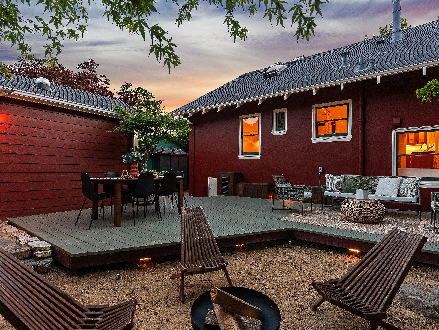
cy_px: 170
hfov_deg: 87.7
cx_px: 224
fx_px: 228
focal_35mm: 18
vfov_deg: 71.6
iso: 320
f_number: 7.1
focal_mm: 14
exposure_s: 1/5
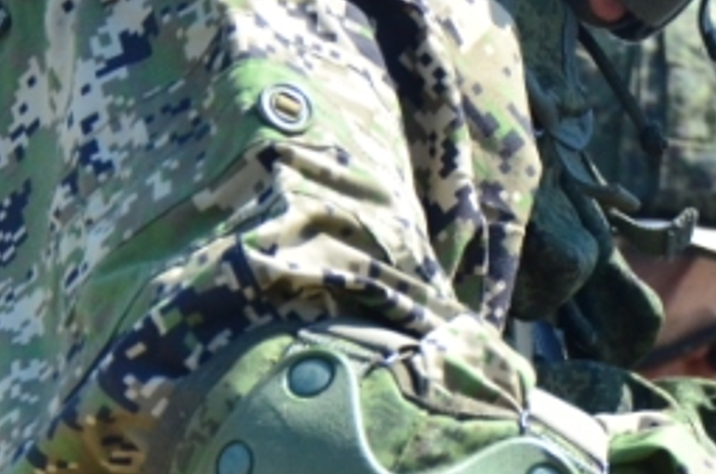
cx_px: 497
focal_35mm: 349
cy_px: 578
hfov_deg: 5.9
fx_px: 6928
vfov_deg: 3.9
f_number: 5
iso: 1000
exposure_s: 1/2000
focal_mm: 58
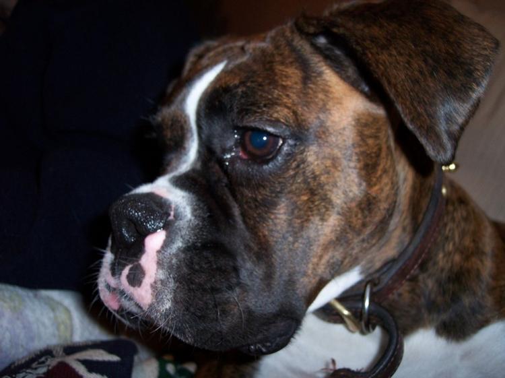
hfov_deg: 49.0
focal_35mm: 38
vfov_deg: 37.7
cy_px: 189
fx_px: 554
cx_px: 252
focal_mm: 8
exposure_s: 1/30
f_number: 2.8
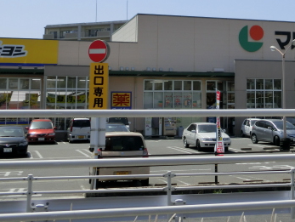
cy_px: 26
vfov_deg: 20.7
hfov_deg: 27.0
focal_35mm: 70
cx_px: 251
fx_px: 597
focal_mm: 6.67
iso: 80
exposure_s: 1/200
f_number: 9.9
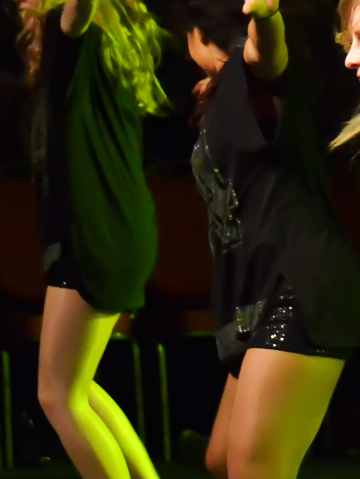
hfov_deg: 3.4
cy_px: 290
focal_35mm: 429
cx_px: 890
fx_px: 5948
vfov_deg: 4.6
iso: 2500
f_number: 4.5
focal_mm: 70
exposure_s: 1/80
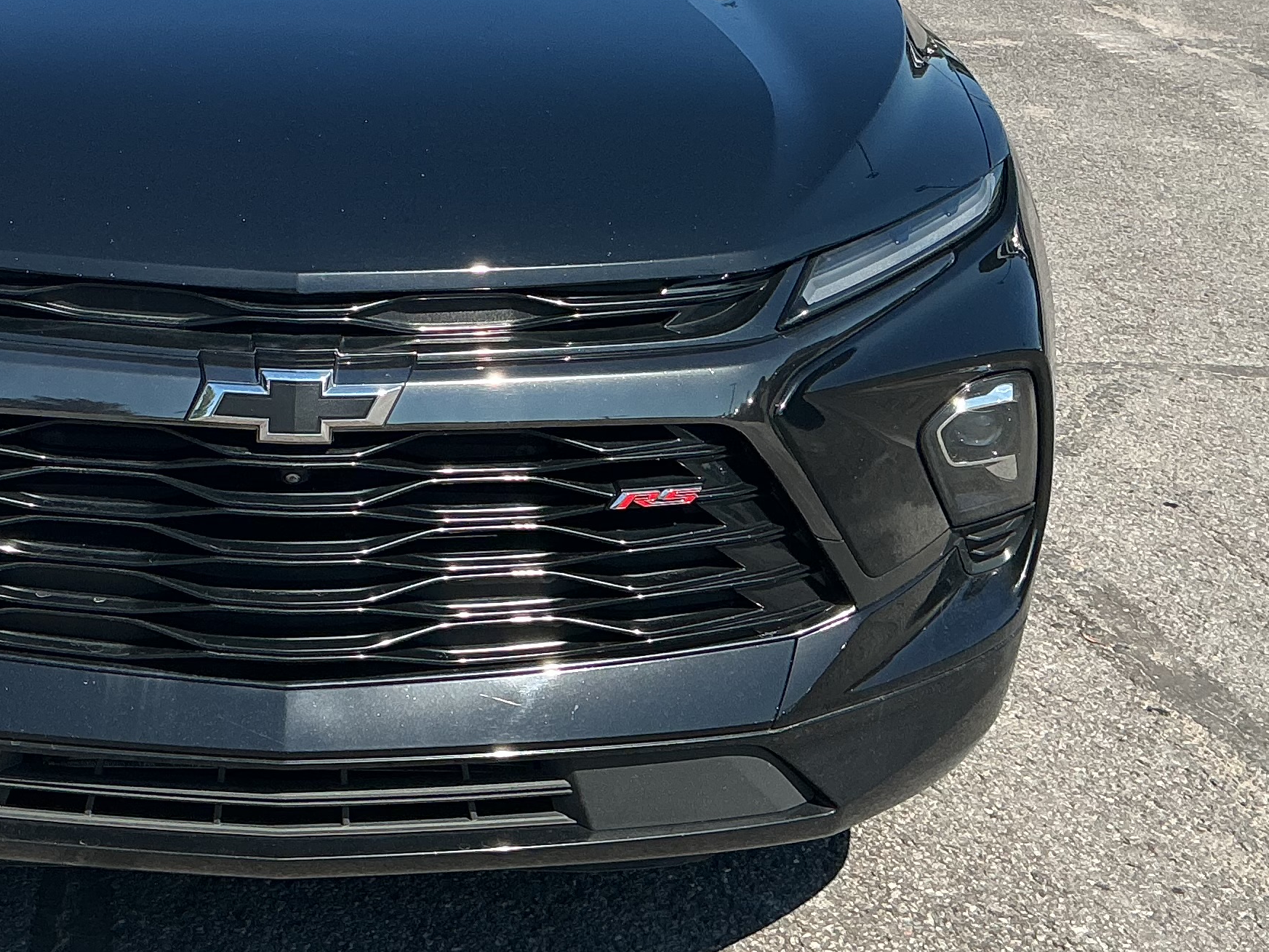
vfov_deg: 21.6
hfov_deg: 28.7
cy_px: 169
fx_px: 2456
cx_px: 392
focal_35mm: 67
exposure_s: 1/1490
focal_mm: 3
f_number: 1.8
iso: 25
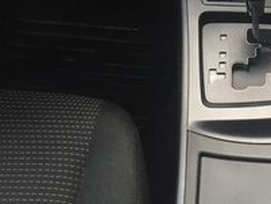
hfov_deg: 20.5
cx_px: 186
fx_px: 744
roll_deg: -1.5
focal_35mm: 95
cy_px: -125
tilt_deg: -23.5
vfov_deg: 14.3
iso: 32
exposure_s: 1/33
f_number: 2.2
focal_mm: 4.15
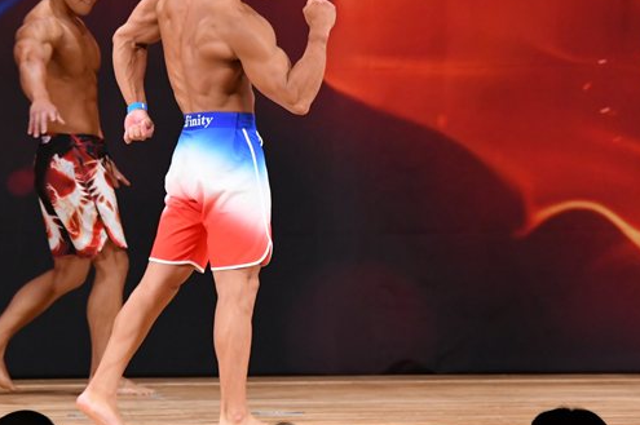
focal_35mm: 376
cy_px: 154
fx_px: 6678
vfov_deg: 3.6
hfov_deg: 5.5
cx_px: 245
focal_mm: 160
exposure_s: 1/400
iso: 3200
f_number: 5.6
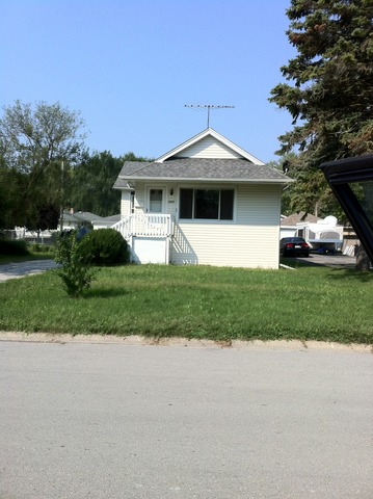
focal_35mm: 35
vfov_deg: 52.7
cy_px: 250
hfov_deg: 40.6
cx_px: 186
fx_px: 504
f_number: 2.8
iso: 80
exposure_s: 1/1676
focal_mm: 3.85
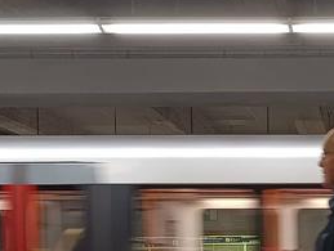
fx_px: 783
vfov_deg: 17.6
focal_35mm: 81
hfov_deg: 22.8
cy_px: 274
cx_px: 364
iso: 800
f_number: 1.6
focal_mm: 6.14
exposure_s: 1/50
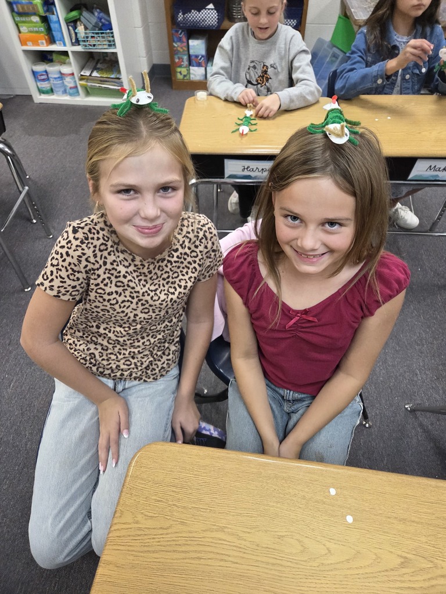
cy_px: 297
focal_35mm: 23
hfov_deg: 58.9
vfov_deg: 73.9
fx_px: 395
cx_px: 223
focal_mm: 5.4
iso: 500
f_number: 1.8
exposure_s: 1/120
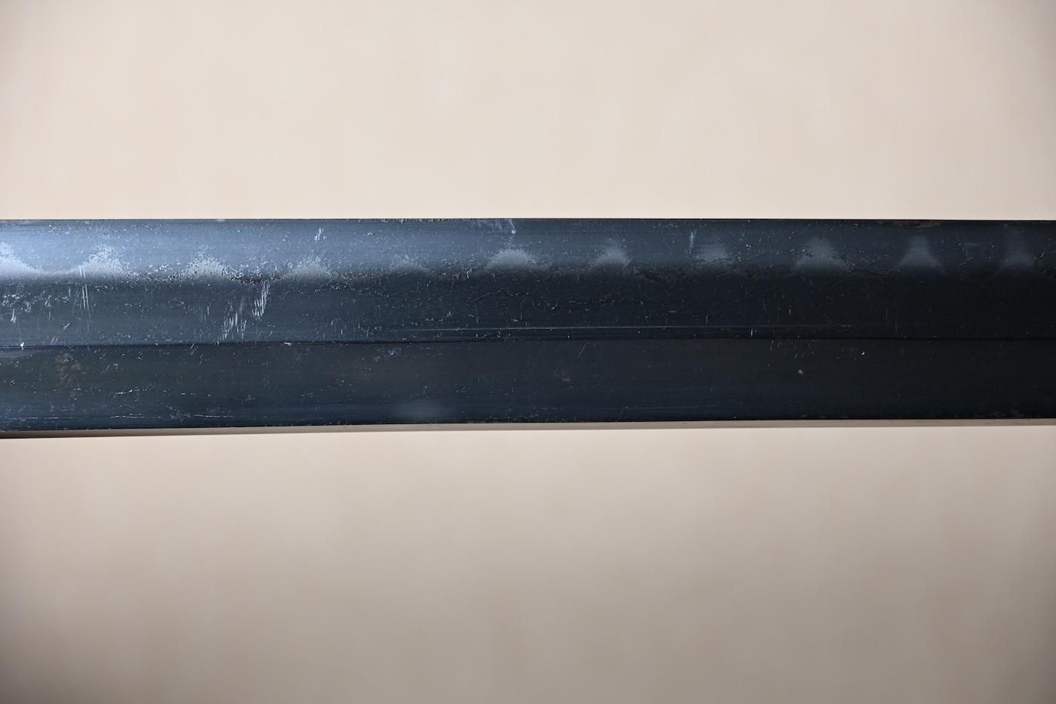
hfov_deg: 19.5
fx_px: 3079
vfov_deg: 13.0
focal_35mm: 105
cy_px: 352
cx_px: 528
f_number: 5.3
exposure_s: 1/2
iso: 100
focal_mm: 70
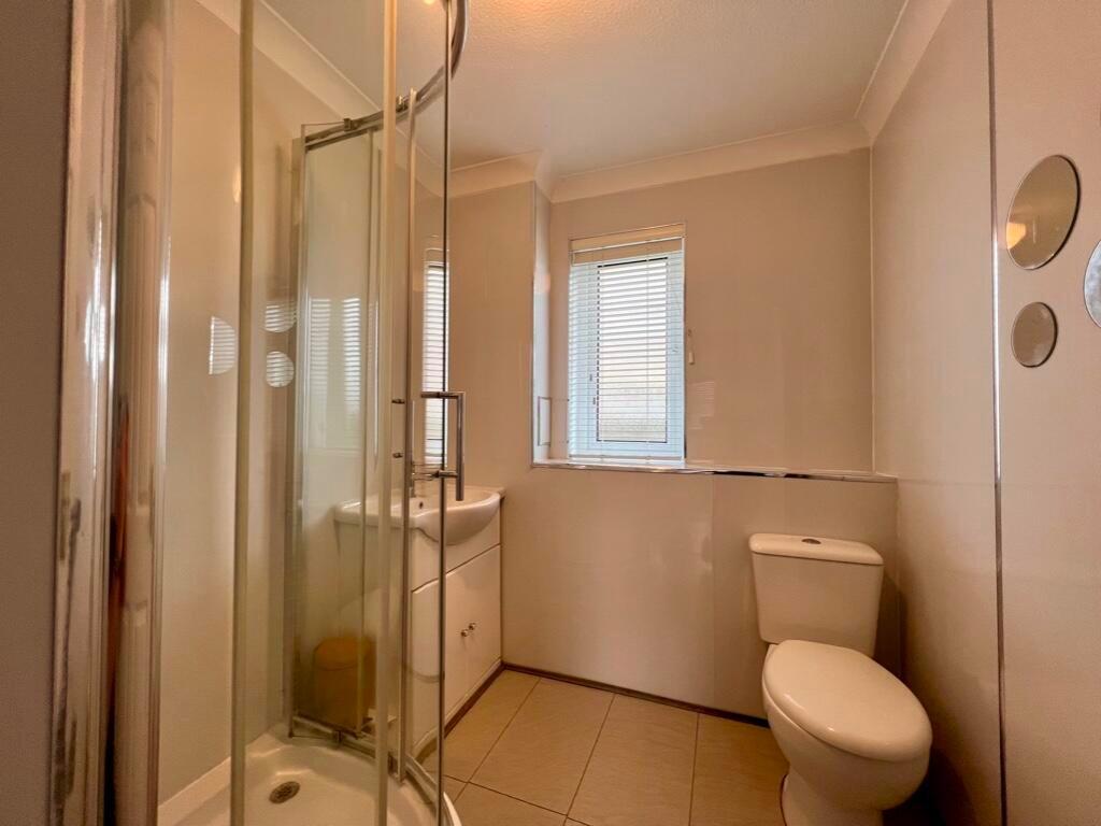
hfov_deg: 106.2
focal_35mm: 13
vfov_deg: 89.9
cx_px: 550
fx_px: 413
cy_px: 413
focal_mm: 1.57
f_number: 1.8
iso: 64
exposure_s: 1/100
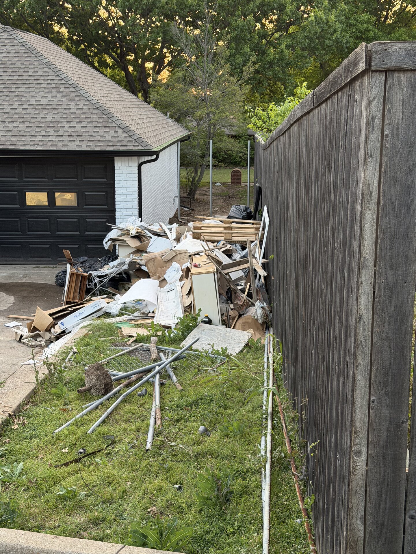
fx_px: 769
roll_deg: +2.0
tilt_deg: -13.7
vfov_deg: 39.7
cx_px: 208
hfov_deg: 30.3
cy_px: 277
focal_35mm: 48
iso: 100
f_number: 1.78
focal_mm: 6.76
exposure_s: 1/60
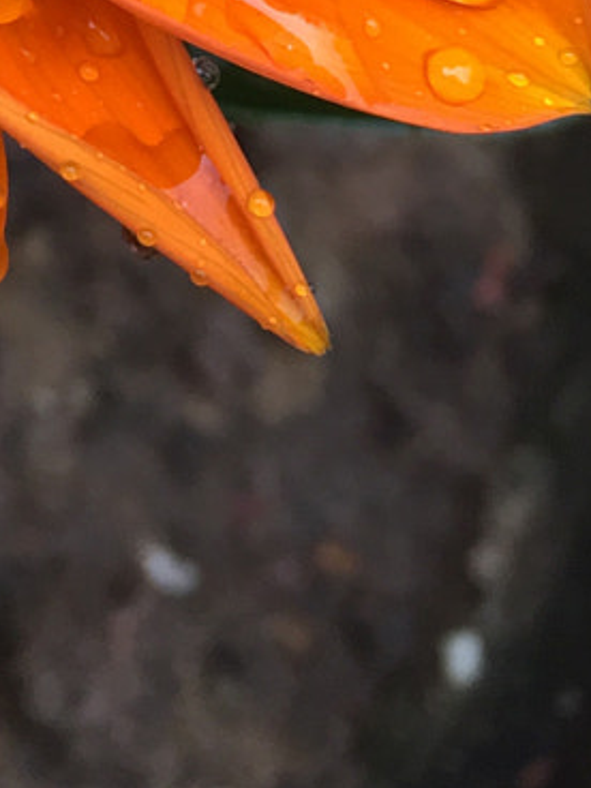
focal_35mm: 126
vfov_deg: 14.2
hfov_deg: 11.1
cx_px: -394
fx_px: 2868
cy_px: -540
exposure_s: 1/33
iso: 25
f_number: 2.2
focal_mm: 4.15
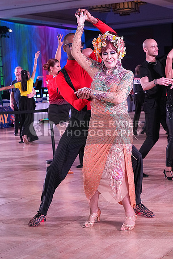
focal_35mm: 81
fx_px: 583
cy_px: 130
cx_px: 86
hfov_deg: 16.9
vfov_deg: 25.1
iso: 2500
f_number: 5
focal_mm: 54
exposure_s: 1/320
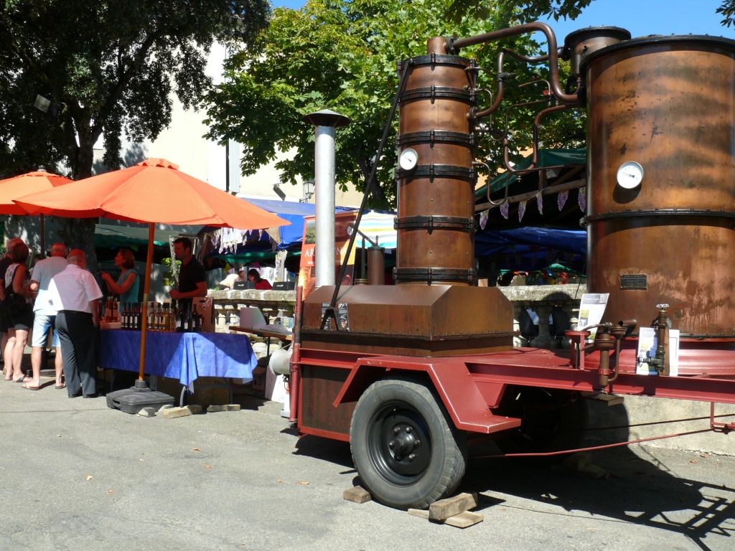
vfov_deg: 40.7
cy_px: 276
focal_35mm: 35
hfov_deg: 52.6
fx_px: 743
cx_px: 368
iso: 100
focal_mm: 7.4
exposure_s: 1/250
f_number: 5.6
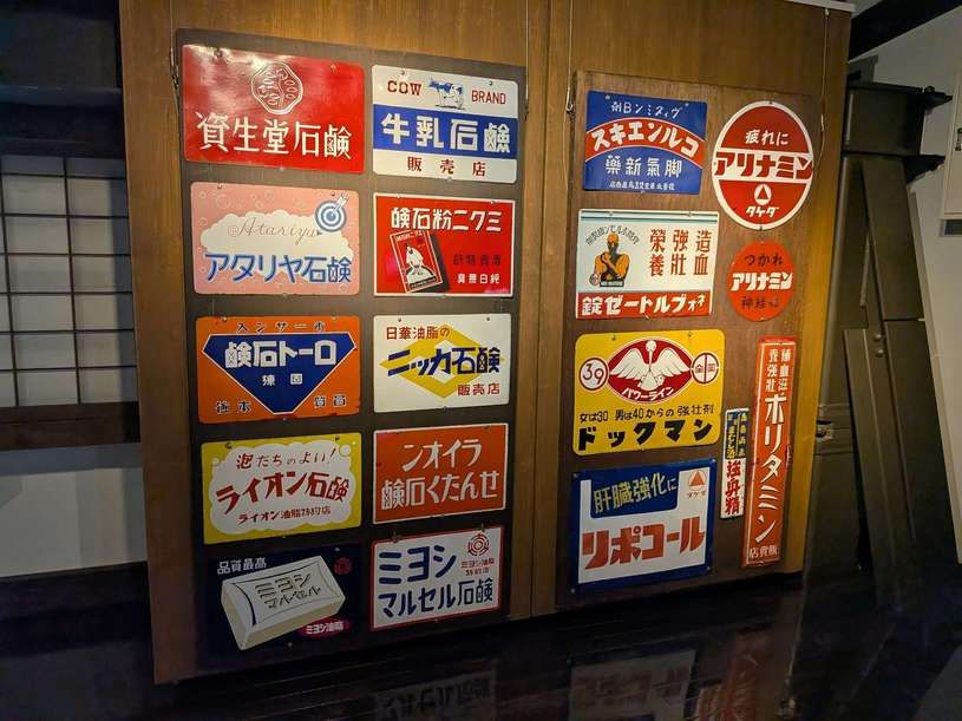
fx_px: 667
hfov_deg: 71.6
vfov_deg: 56.8
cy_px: 360
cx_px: 481
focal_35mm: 24
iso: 24
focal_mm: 4.53
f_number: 1.7
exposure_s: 1/385
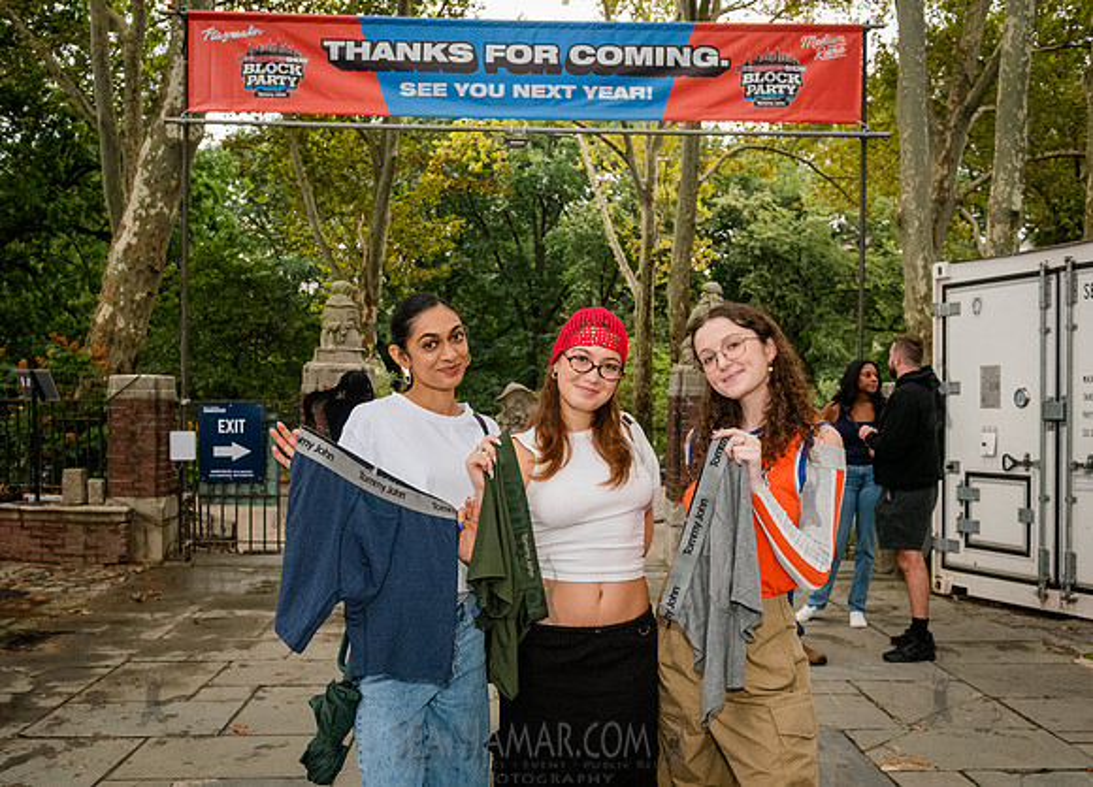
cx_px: 516
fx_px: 1180
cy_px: 425
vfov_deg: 36.9
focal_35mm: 38
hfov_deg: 49.7
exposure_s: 1/200
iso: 5000
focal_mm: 32
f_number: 4.5
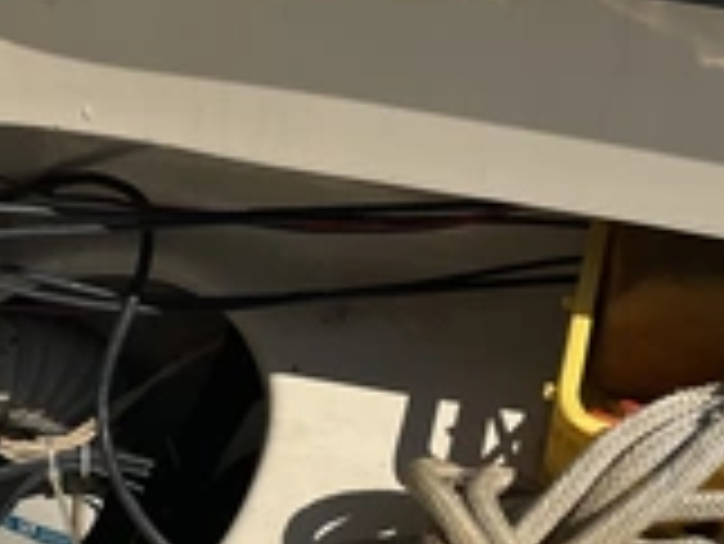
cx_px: 234
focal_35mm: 72
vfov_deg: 20.3
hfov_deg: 26.8
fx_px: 1507
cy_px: 427
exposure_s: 1/3322
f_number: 1.8
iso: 25
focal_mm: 3
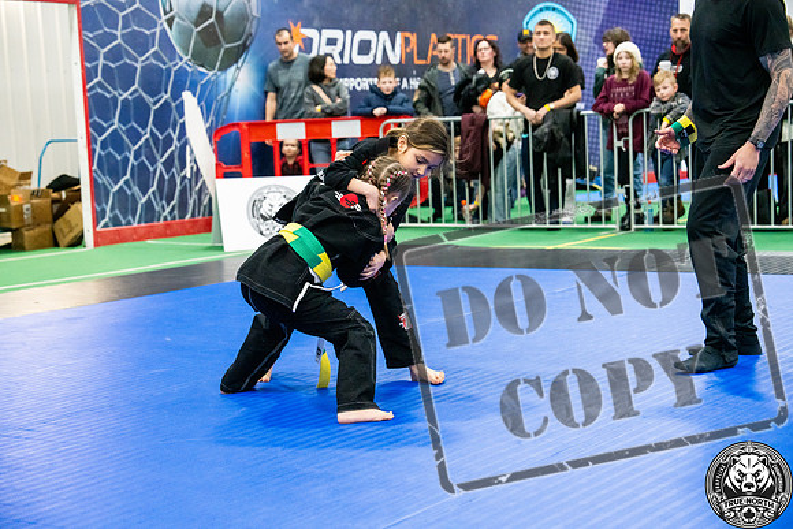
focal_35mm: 70
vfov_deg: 19.5
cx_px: 396
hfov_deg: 28.8
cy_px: 264
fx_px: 1542
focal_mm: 70
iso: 4000
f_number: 4
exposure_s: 1/400
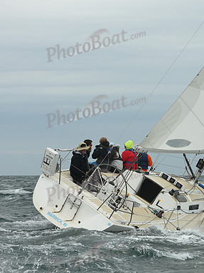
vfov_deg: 11.7
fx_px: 1329
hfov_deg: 8.7
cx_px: 183
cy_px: 136
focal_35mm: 169
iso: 400
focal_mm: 116
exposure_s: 1/800
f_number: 8
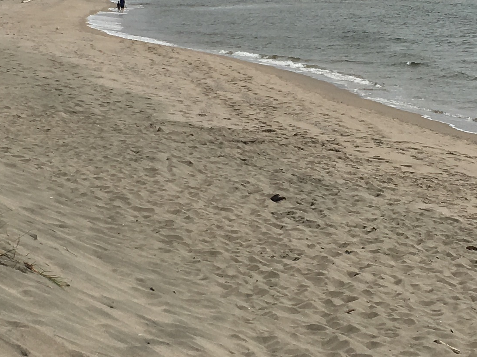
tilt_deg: -6.2
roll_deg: +1.8
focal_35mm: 106
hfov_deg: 18.5
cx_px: 292
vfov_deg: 13.9
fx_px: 1460
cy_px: 132
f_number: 2.2
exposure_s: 1/4274
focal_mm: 4.15
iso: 25
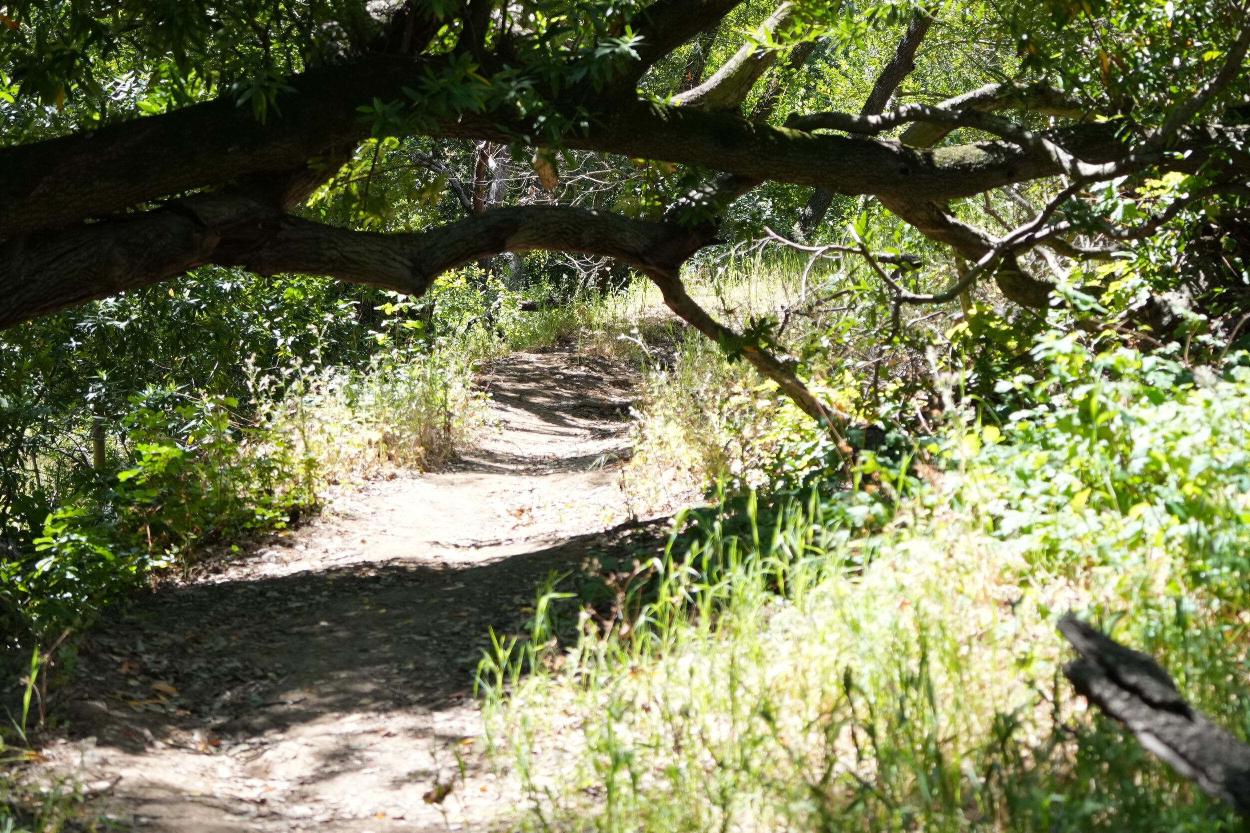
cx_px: 468
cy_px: 176
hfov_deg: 20.0
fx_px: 3541
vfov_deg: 13.4
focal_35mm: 102
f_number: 4.5
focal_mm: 59
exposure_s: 1/640
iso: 640
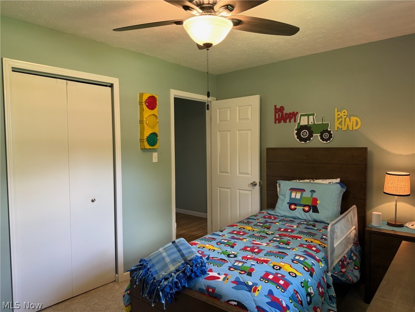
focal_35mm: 24
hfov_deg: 71.6
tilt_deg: -2.4
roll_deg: +1.2
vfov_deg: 56.8
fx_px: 288
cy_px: 156
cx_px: 208
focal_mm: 6.76
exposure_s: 1/60
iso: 200
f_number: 1.78
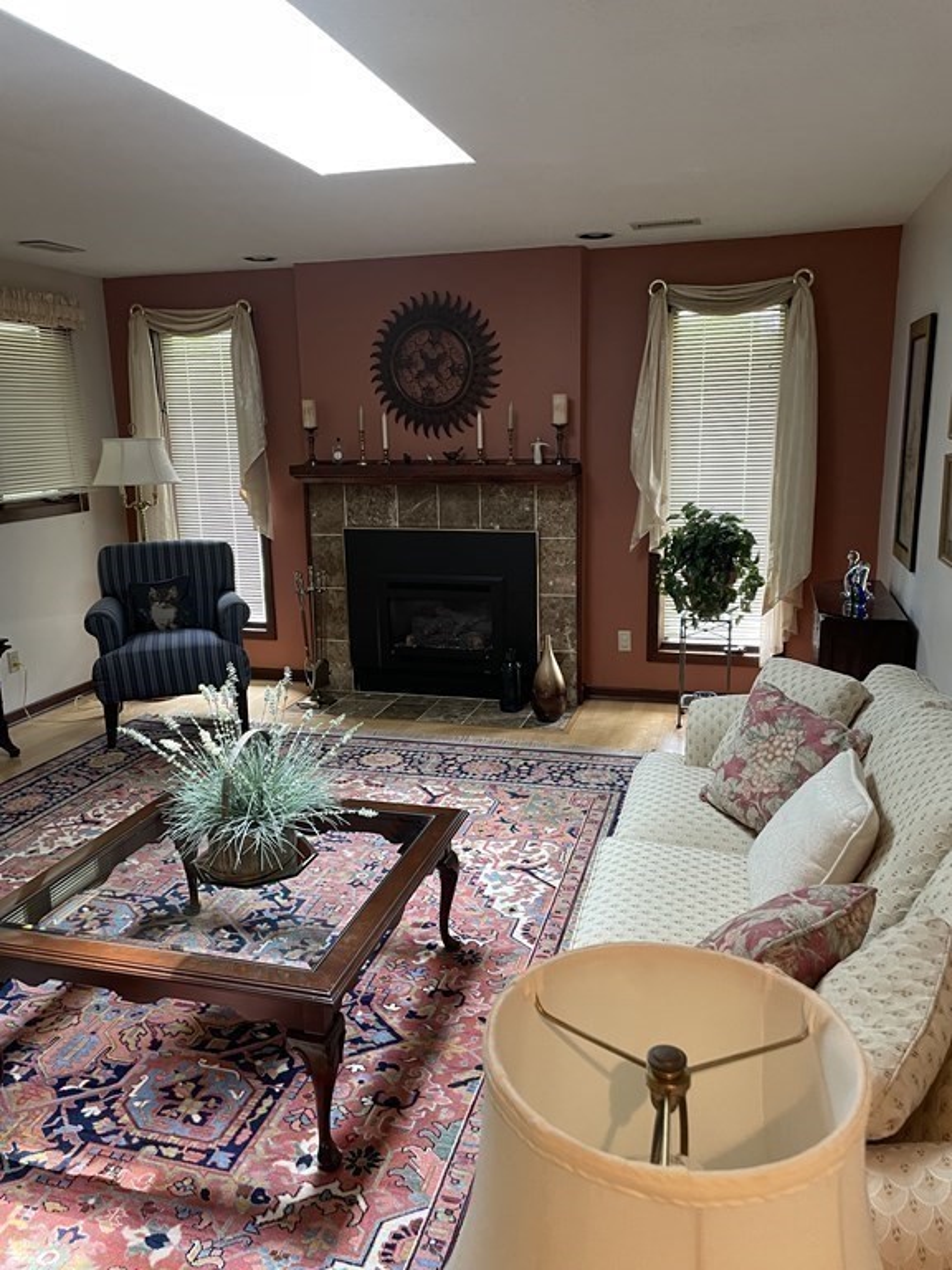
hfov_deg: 53.1
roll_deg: +0.8
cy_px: 635
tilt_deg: -11.5
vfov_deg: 67.3
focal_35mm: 26
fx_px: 953
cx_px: 476
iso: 200
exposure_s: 1/60
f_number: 1.6
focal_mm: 4.2
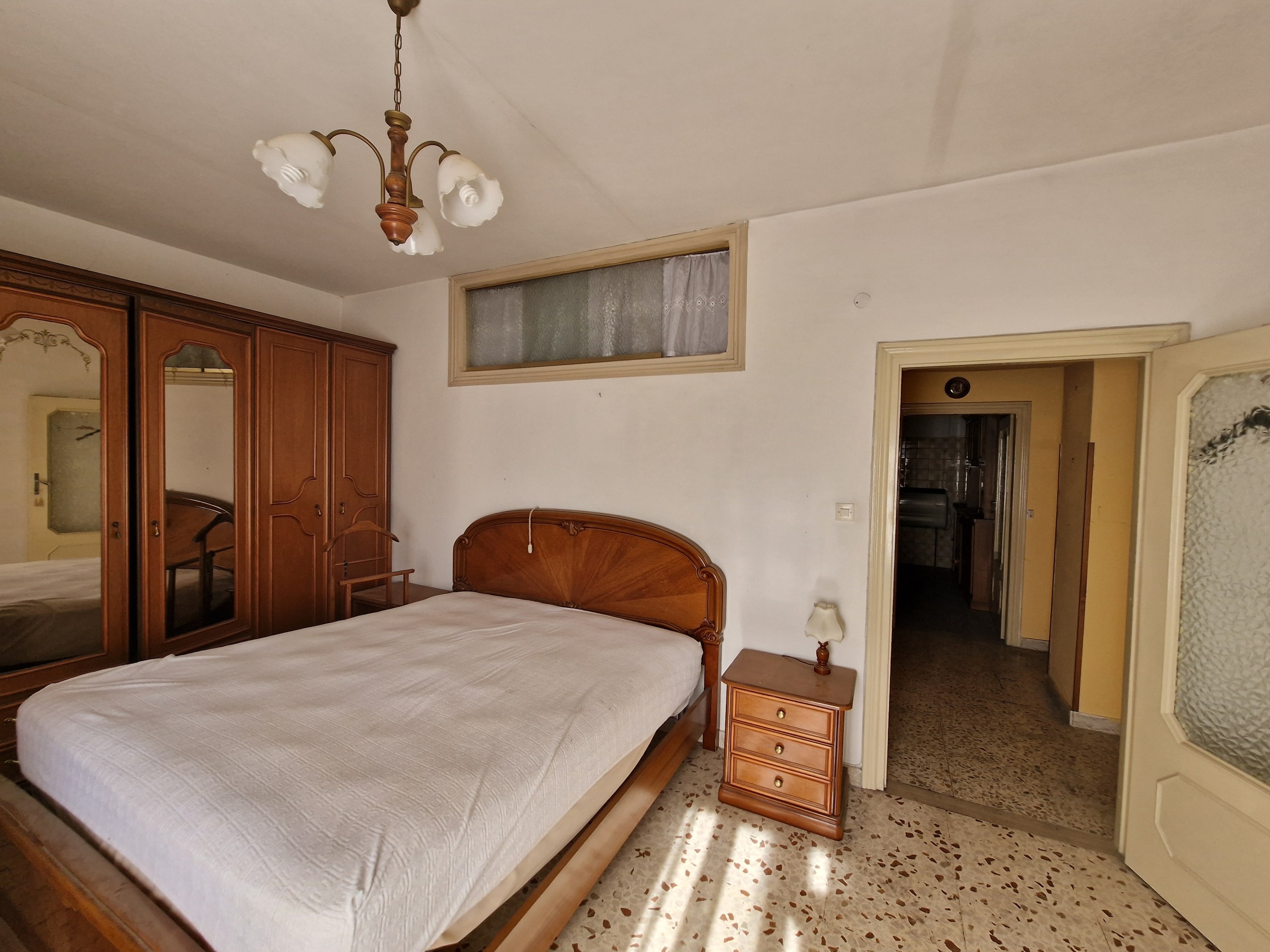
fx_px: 477
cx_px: 635
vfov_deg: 89.9
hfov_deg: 106.2
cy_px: 476
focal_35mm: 13
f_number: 2.2
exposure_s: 1/100
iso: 64
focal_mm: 2.2
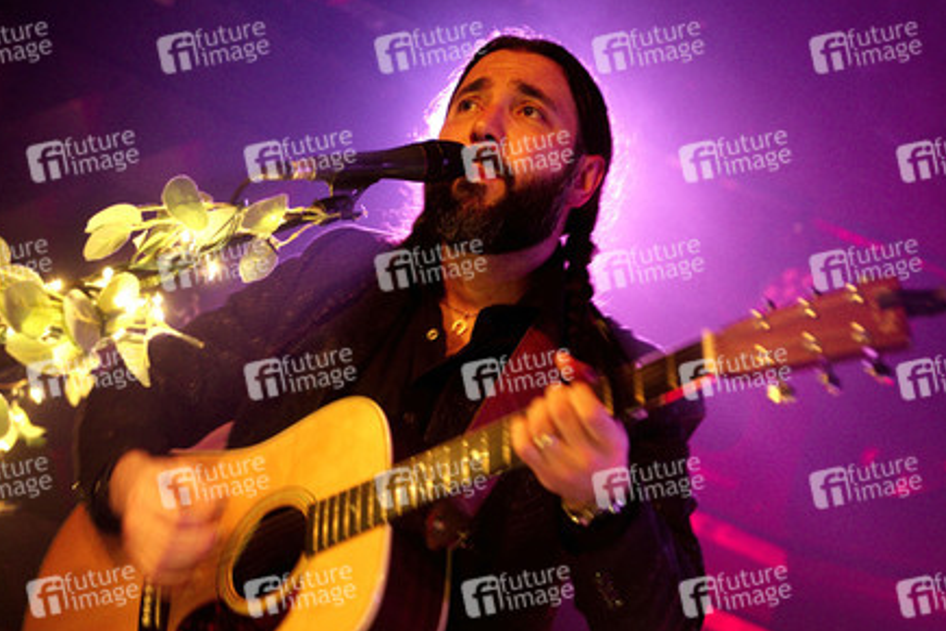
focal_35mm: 58
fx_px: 1524
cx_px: 460
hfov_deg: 34.5
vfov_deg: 23.4
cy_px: 320
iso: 3200
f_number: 2.8
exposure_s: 1/40
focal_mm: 56
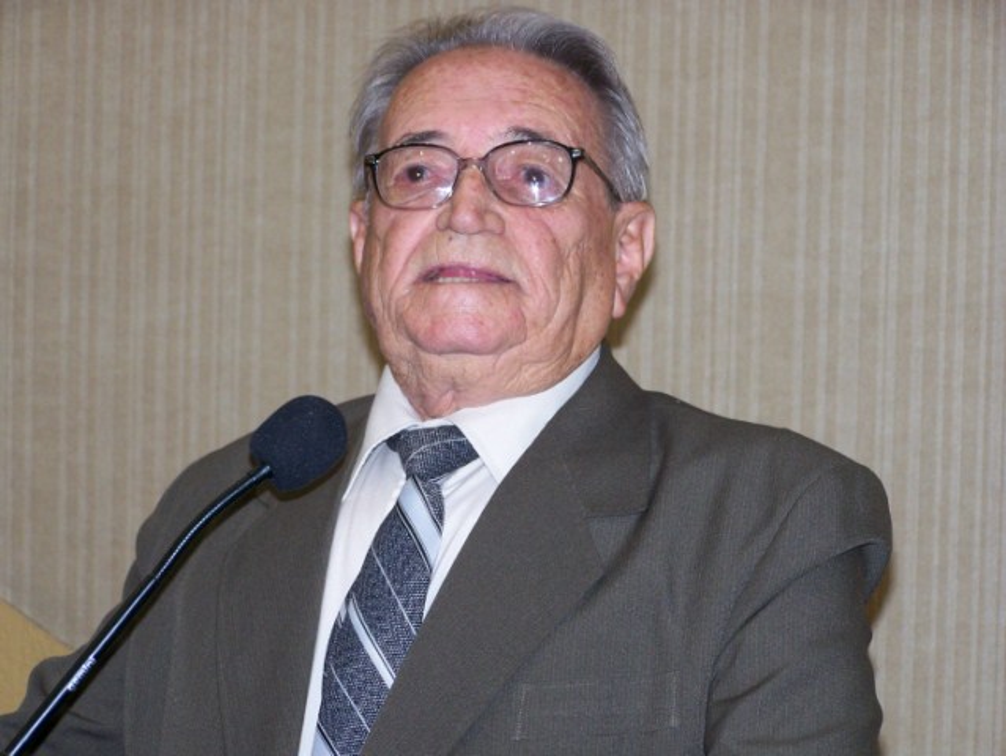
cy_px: 378
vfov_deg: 12.7
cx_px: 503
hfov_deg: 16.8
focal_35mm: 117
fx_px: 3402
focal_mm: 19.4
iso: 160
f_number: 3.2
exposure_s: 1/100
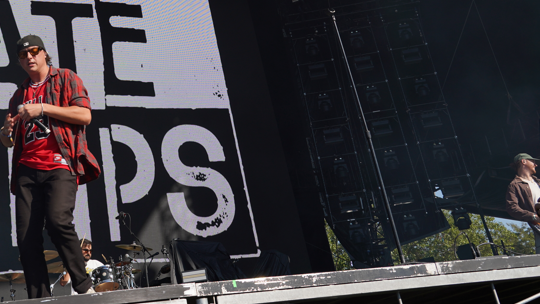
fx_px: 745
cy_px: 22
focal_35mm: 52
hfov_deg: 38.7
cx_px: 125
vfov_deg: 22.4
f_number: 8
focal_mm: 30
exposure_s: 1/320
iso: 100
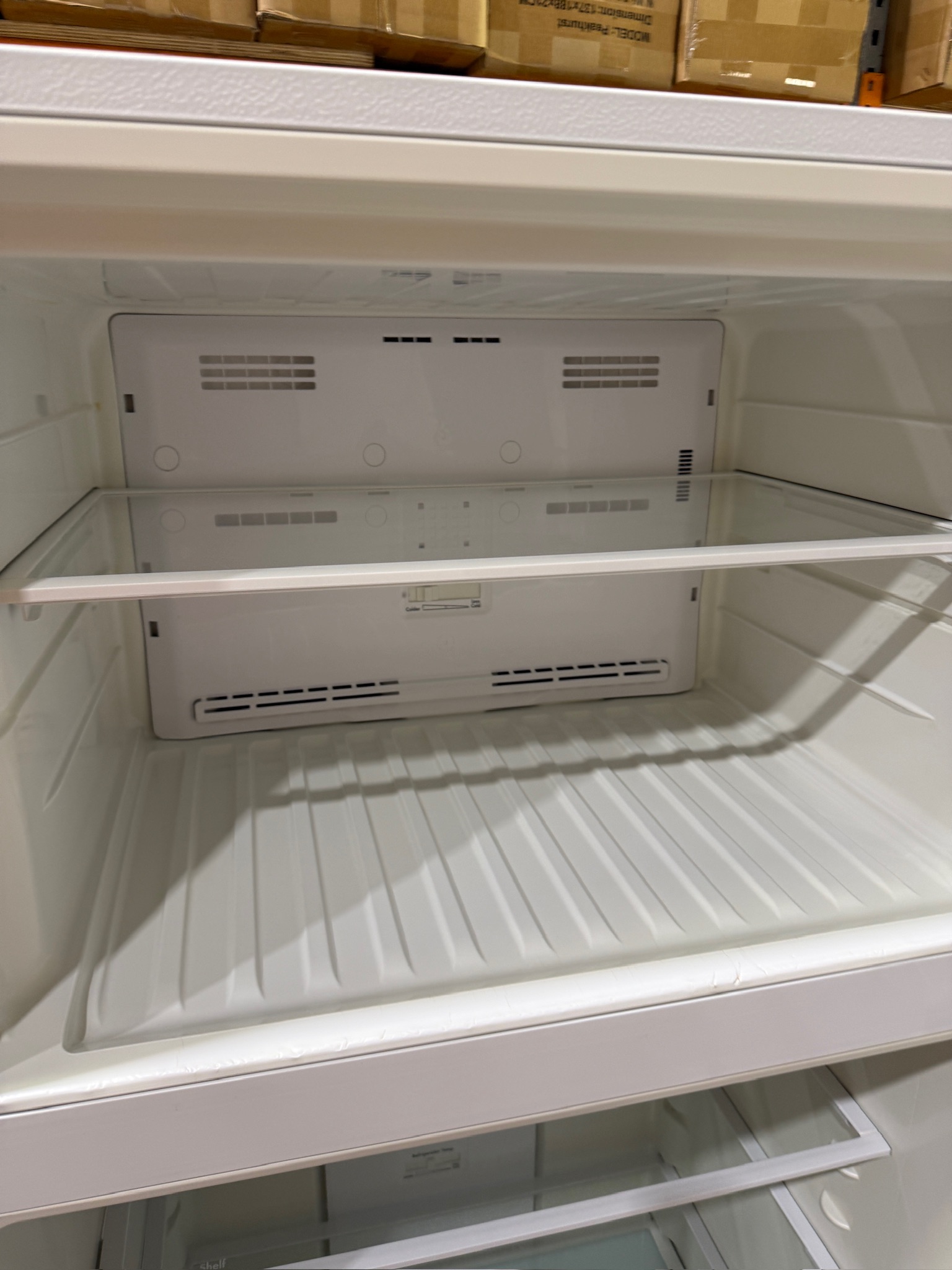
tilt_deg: -20.6
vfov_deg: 71.6
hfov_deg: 56.8
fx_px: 880
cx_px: 476
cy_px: 635
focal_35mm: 24
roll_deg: -2.5
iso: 100
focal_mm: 6.76
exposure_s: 1/50
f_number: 1.78
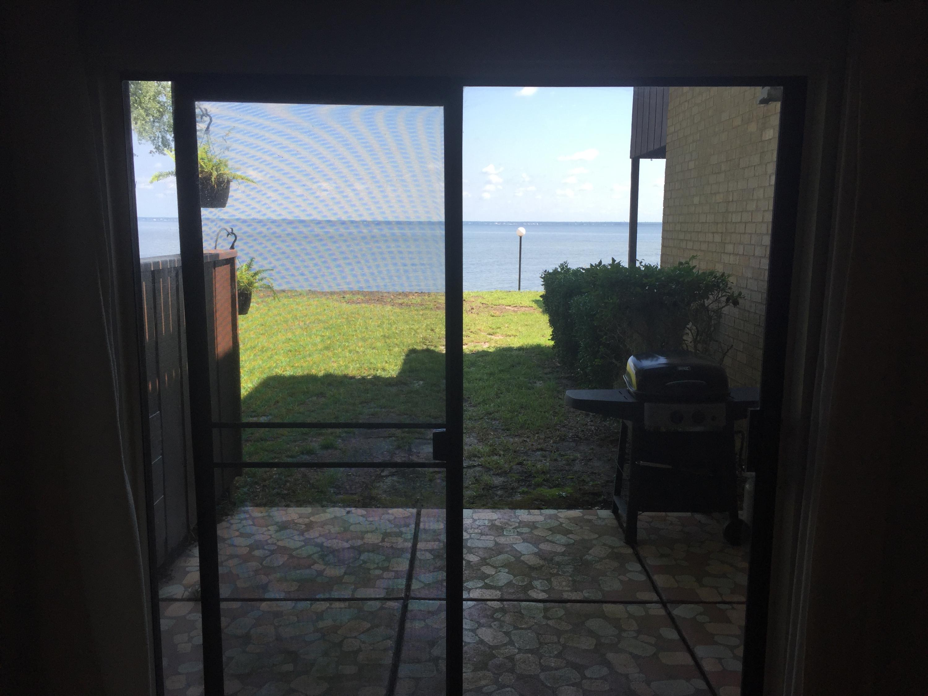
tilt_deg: -10.0
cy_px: 348
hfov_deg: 61.7
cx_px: 464
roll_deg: -0.9
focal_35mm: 29
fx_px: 777
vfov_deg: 48.2
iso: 32
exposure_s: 1/638
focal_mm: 4.15
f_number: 2.2
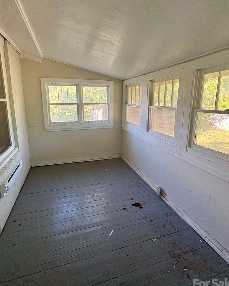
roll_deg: +1.3
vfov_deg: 89.3
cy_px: 126
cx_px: 101
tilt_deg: -8.6
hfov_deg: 76.7
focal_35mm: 17
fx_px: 144
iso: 160
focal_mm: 2.22
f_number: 2.2
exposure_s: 1/99
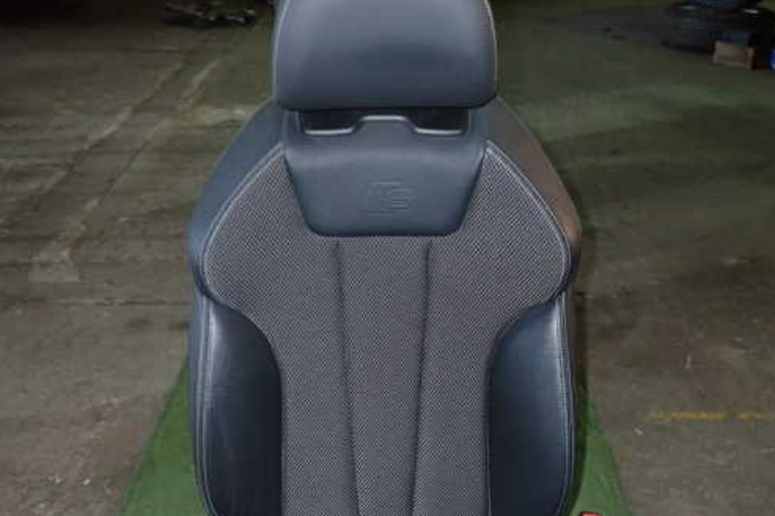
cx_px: 399
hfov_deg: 50.7
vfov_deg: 35.0
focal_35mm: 38
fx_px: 817
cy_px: 274
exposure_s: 1/30
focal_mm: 5.4
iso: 640
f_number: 6.3
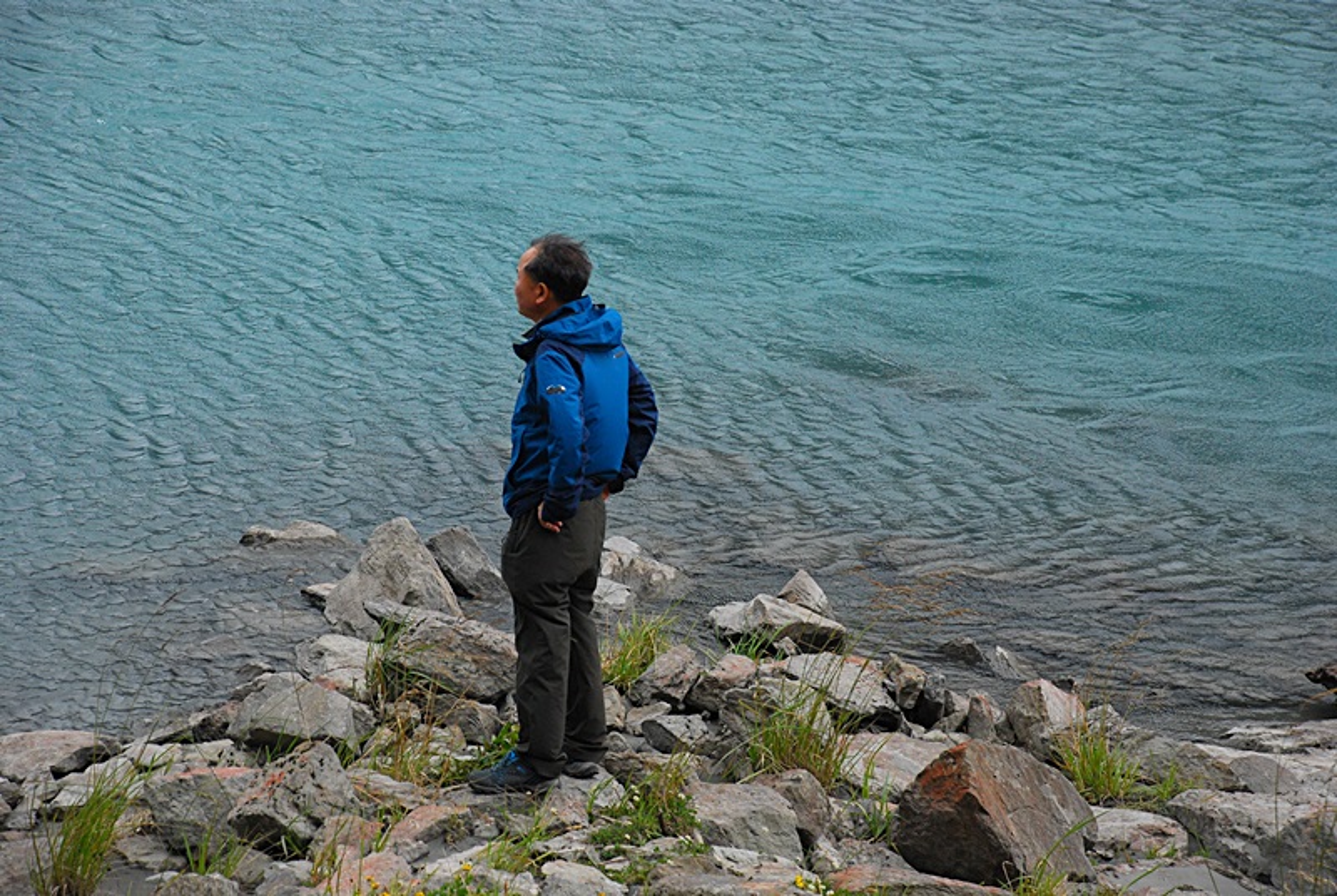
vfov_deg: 11.5
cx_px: 668
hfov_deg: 17.0
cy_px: 448
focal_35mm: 120
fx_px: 4463
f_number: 5.6
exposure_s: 1/1250
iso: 400
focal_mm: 80
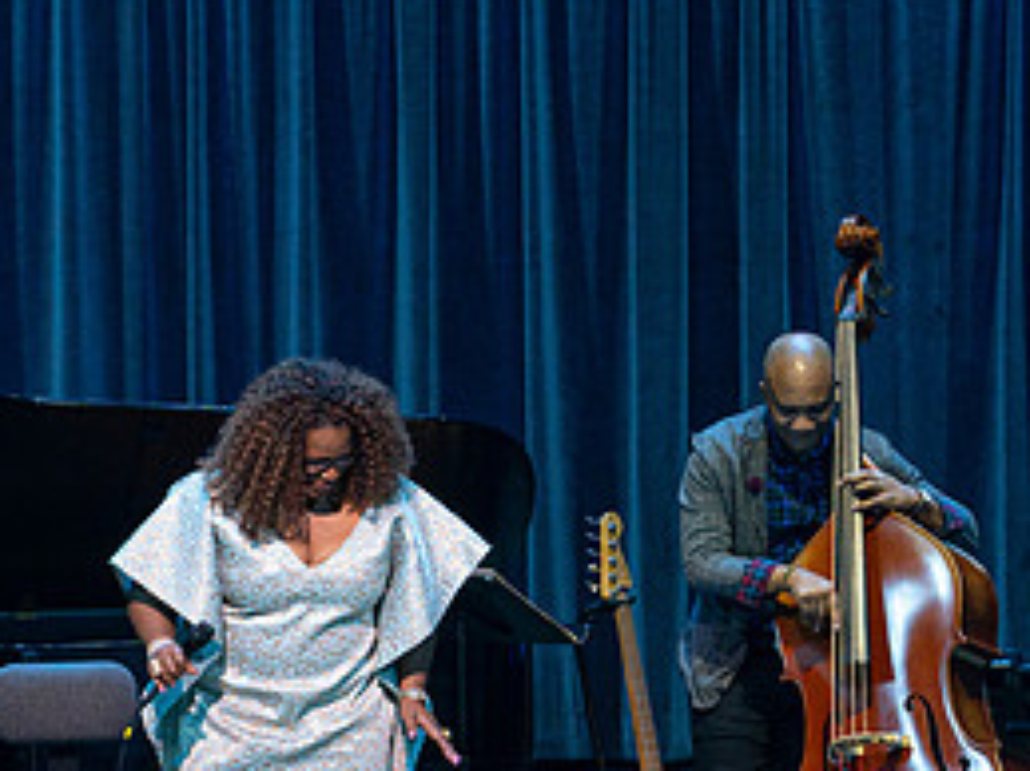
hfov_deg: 4.1
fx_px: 14543
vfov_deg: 3.0
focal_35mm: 489
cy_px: 630
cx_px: 124
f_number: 6.3
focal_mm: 200
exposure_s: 1/250
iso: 2500
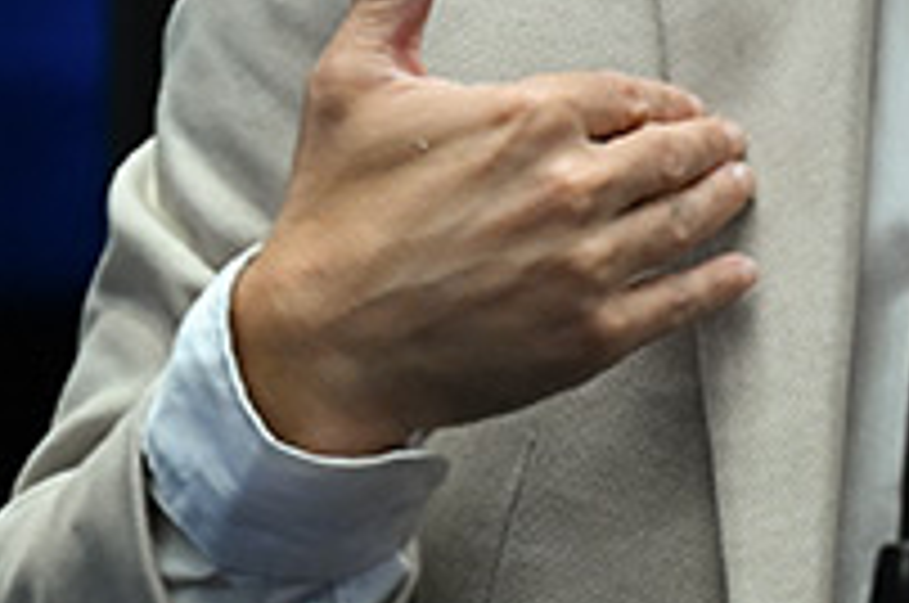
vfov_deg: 3.1
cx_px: 1246
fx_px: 11143
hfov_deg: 4.6
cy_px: -315
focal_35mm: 442
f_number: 5
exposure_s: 1/160
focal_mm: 104
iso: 4000
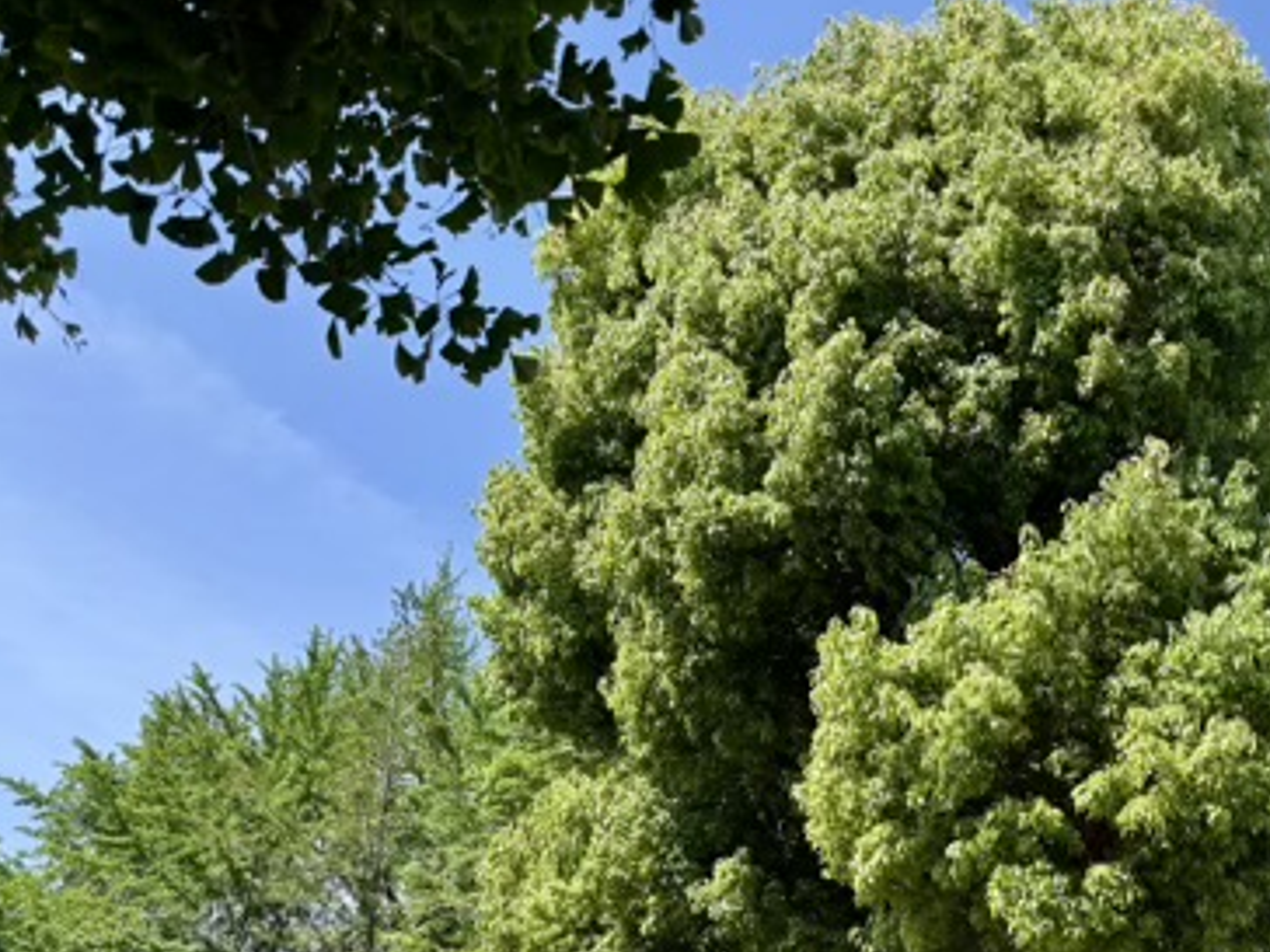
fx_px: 1834
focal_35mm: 50
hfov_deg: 36.8
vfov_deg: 27.9
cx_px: 1026
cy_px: 870
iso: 50
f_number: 1.6
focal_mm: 5.96
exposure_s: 1/1437
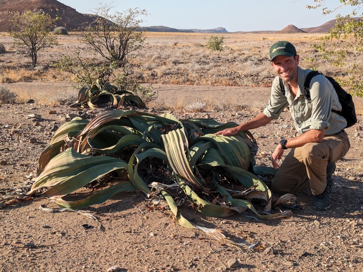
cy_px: 136
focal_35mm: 51
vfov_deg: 28.6
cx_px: 182
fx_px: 535
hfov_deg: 37.5
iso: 44
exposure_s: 1/1042
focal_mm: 5.43
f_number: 1.89
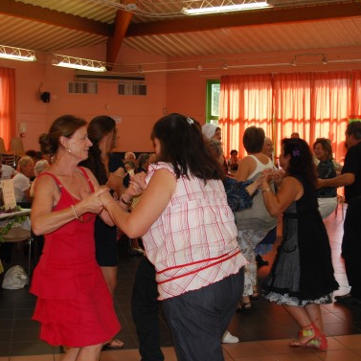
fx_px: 614
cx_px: 182
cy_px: 184
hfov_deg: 32.8
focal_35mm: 52
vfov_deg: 32.8
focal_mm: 24
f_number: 4.2
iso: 200
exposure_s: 1/60
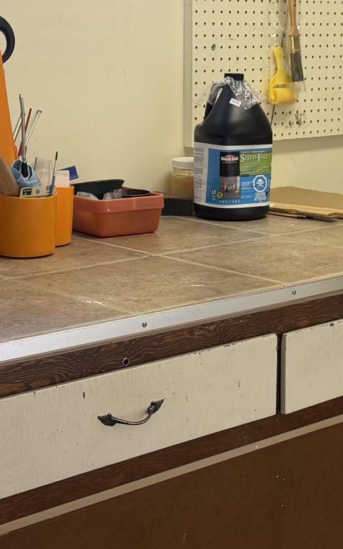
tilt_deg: -8.4
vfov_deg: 25.5
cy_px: 220
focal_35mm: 81
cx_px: 202
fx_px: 1212
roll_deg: +0.3
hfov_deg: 16.1
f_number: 1.78
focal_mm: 6.76
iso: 160
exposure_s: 1/120
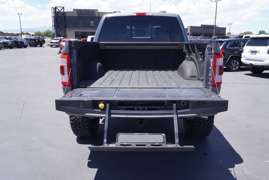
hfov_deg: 61.9
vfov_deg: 43.7
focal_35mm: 30
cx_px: 134
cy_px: 90
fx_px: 224
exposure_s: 1/160
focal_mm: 20
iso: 100
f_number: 6.3
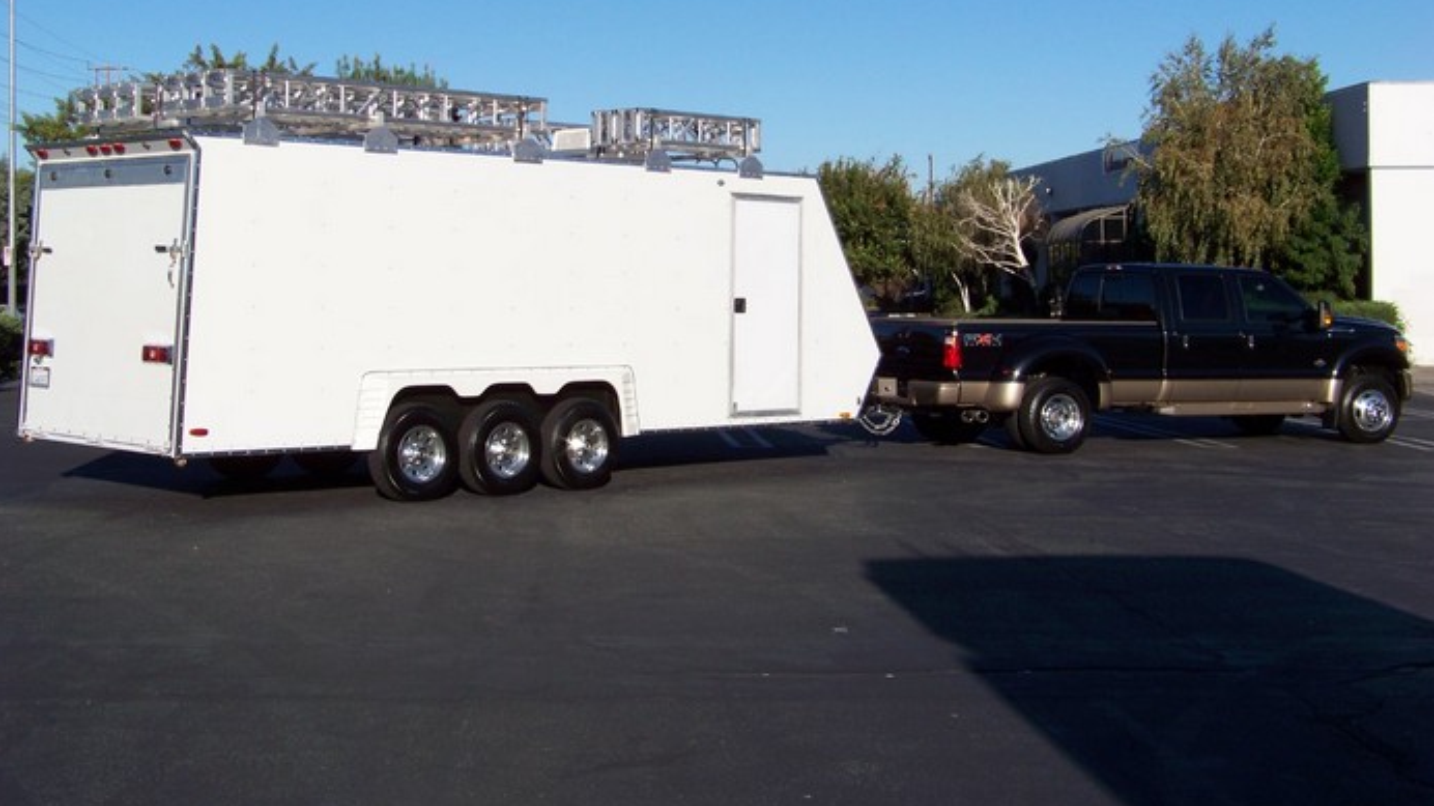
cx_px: 715
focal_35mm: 54
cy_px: 297
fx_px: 2053
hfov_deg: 38.5
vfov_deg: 22.2
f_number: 4
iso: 72
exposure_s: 1/640
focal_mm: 7.6
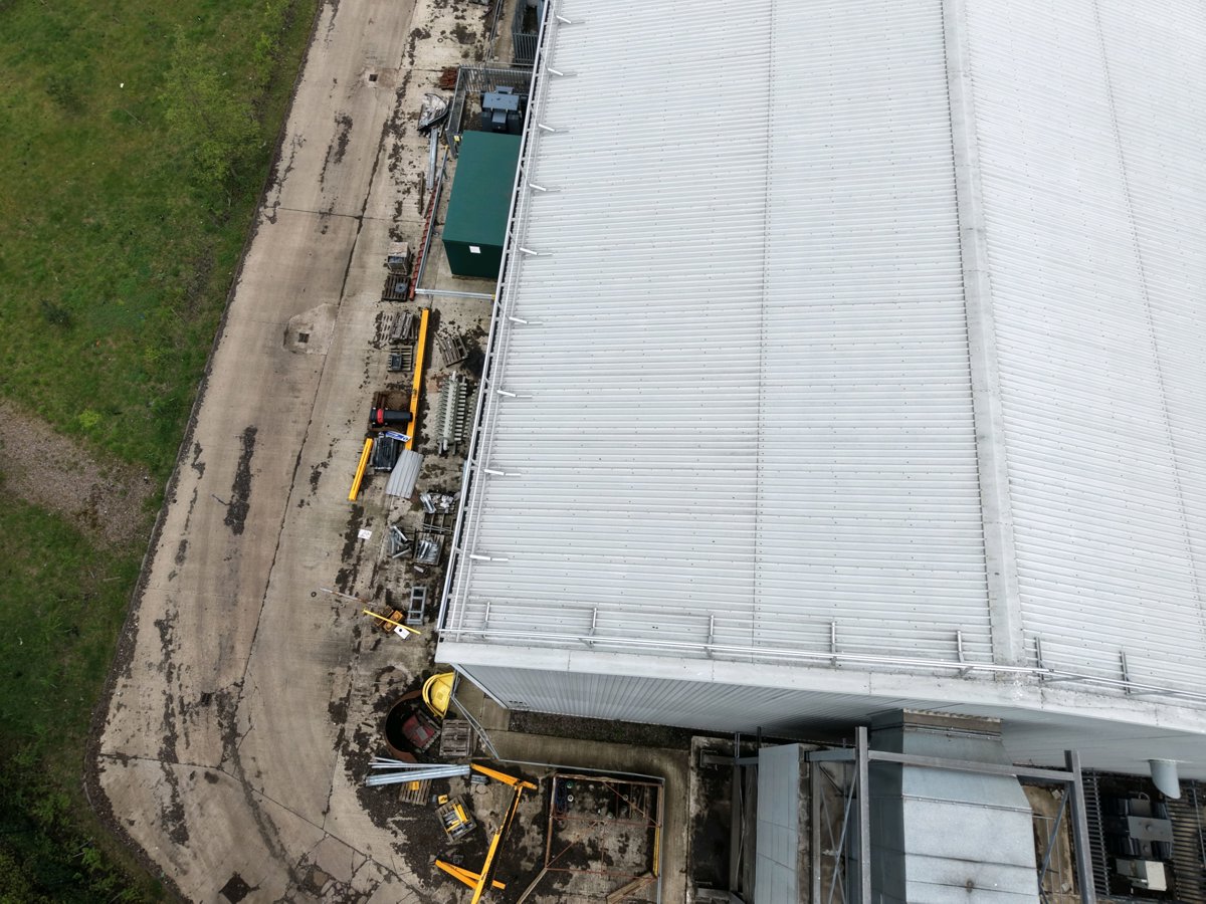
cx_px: 603
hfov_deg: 71.6
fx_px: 836
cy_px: 452
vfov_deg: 56.8
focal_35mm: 24
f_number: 1.8
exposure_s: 1/2000
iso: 130
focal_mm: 8.67
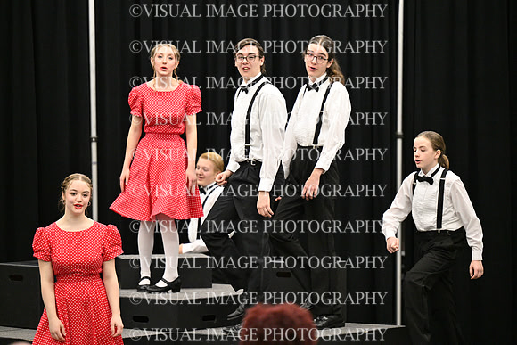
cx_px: 258
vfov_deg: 9.2
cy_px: 172
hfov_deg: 13.7
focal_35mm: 150
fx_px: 2155
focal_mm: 150
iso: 6400
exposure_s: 1/800
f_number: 2.8
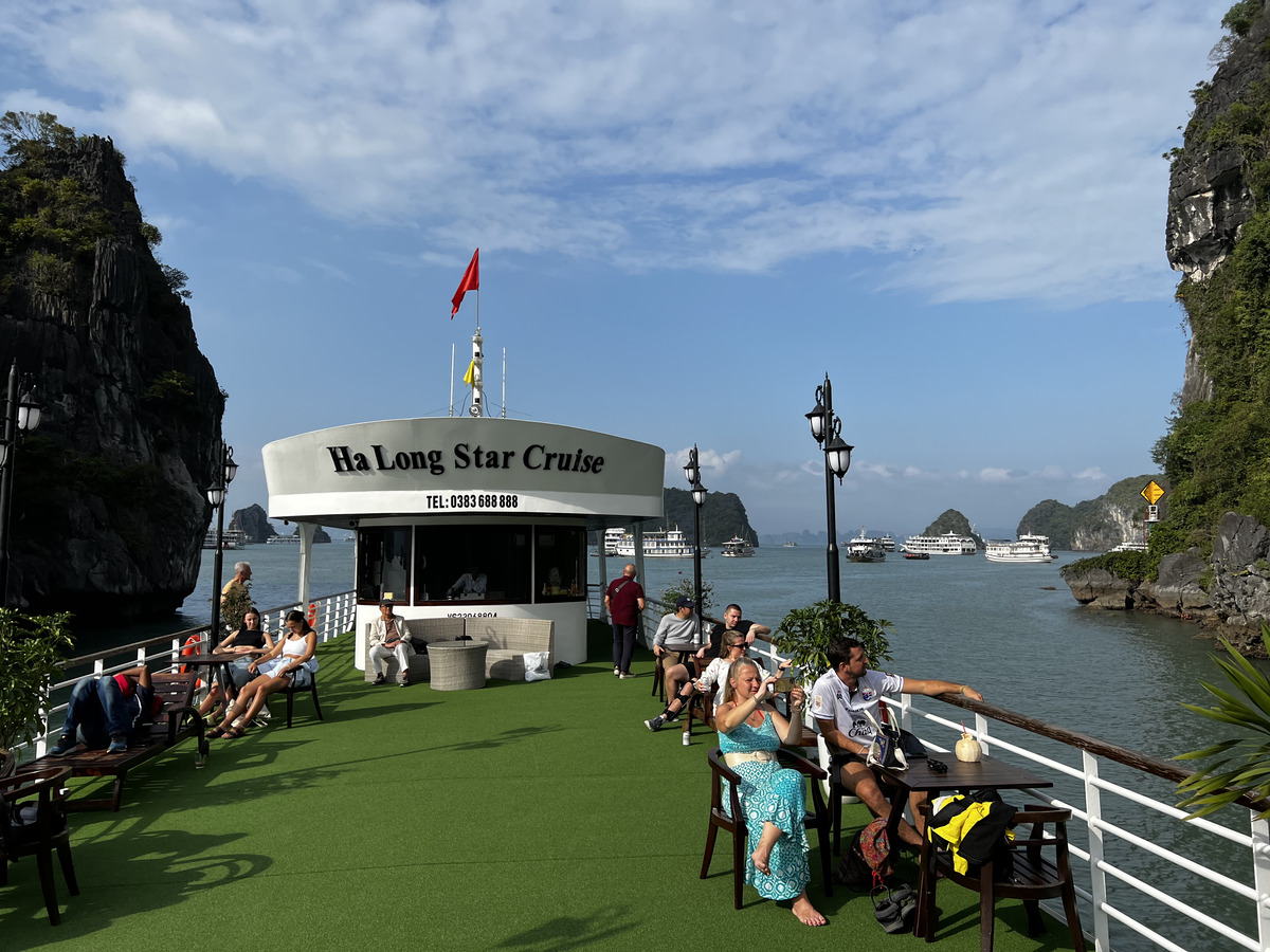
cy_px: 476
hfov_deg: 67.3
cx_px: 635
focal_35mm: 26
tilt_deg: +4.7
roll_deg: -0.1
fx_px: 954
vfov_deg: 53.1
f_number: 1.5
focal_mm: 5.7
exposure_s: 1/5587
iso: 50
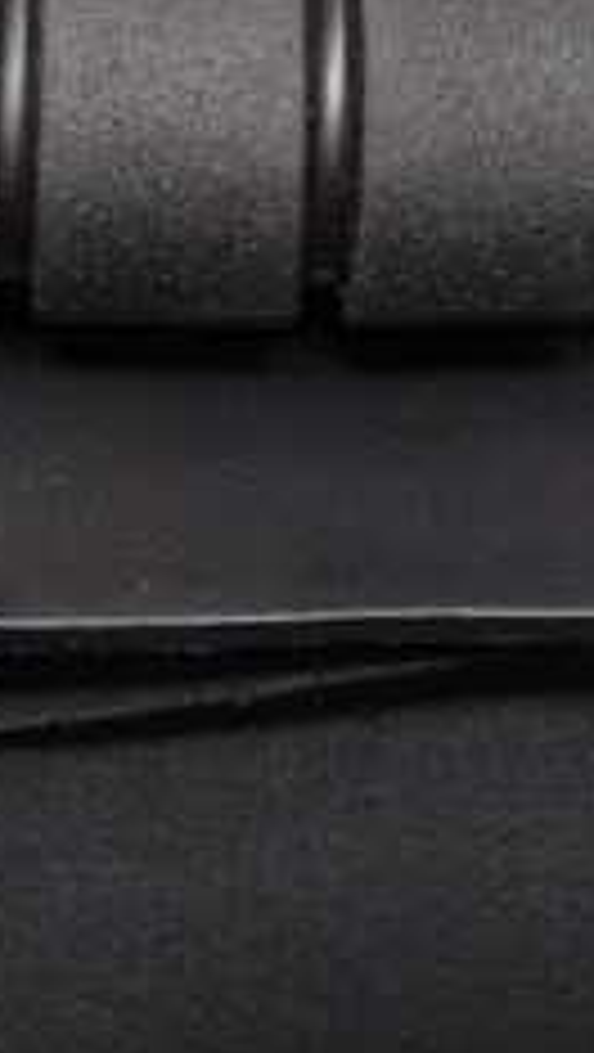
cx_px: 112
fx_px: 2319
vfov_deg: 24.9
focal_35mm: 83
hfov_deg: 14.5
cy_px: 117
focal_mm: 10.83
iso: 1600
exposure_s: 1/30
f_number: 10
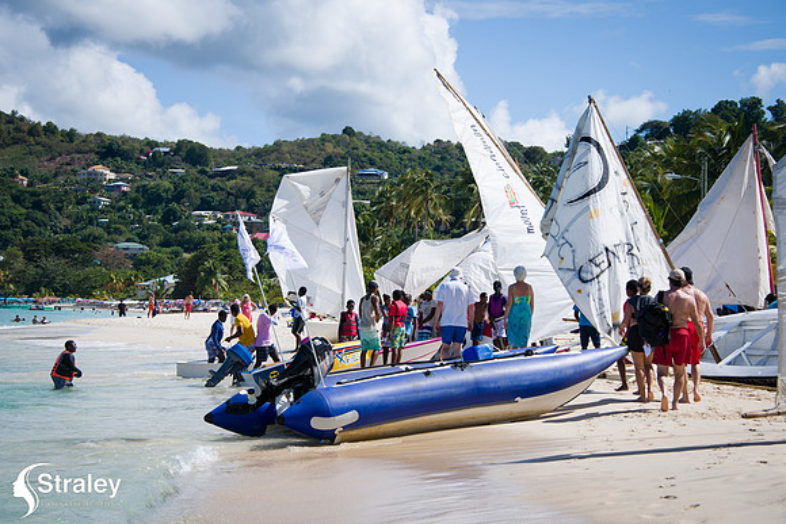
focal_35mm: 96
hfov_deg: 21.2
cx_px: 393
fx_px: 2102
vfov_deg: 14.2
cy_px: 262
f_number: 8
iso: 64
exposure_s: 1/320
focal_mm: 90
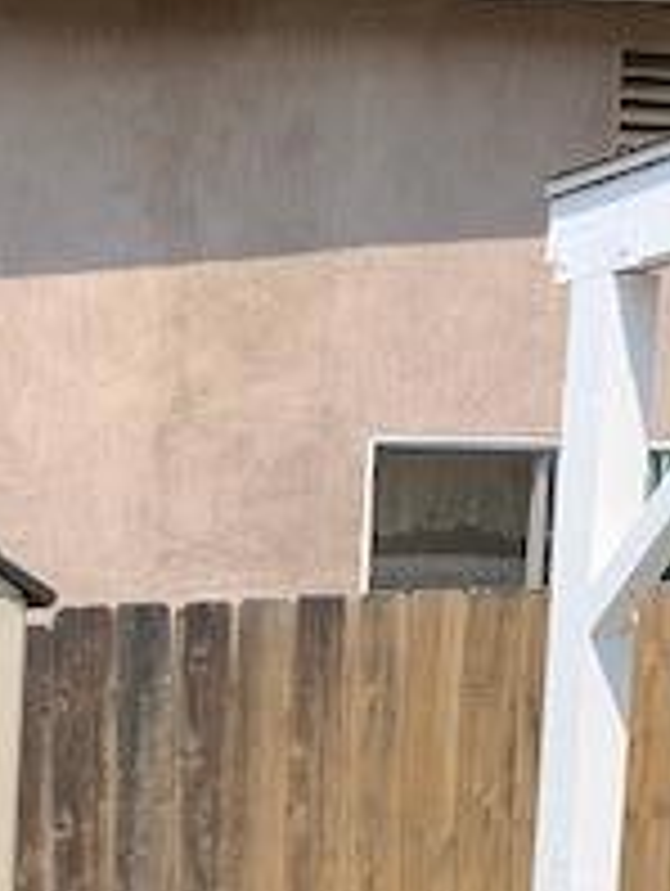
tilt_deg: -6.0
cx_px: -405
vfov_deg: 21.6
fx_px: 2163
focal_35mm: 84
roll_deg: -2.7
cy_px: 1071
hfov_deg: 15.8
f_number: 1.8
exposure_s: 1/1634
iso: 25
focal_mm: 4.25
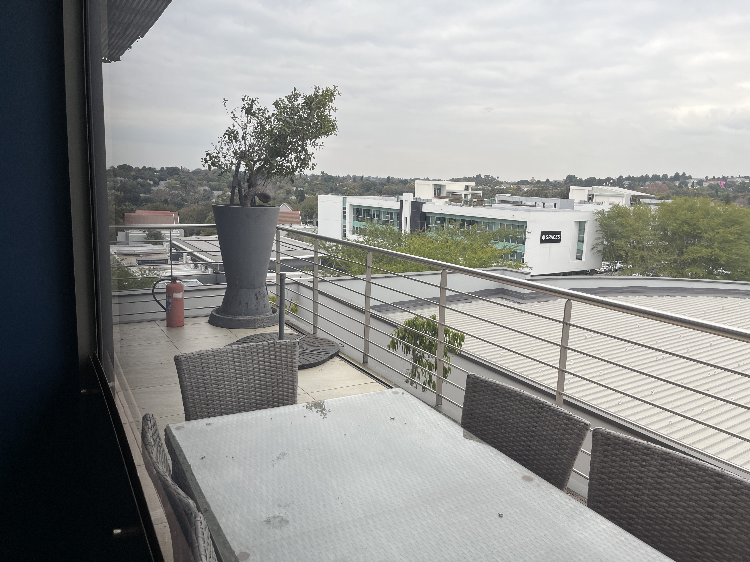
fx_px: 563
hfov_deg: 67.3
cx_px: 375
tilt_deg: -11.6
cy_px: 281
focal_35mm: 26
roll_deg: -2.0
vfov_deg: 53.1
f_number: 1.6
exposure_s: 1/255
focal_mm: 5.1
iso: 40
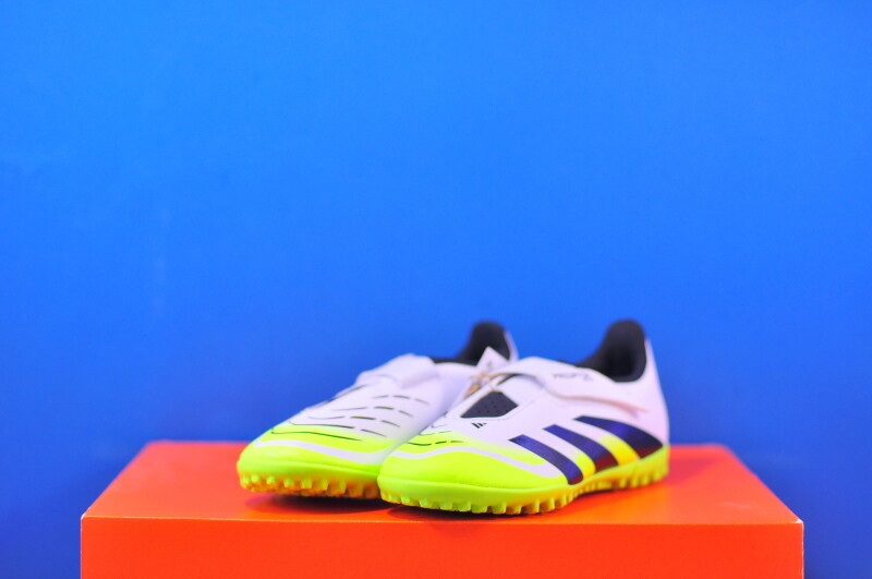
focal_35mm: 75
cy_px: 290
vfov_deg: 18.1
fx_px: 1814
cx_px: 436
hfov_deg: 27.0
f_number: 2
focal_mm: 50
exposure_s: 1/320
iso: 250
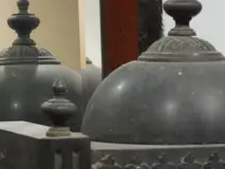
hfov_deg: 6.4
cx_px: 233
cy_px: 318
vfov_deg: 4.8
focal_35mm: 308
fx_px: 2003
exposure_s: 1/80
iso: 800
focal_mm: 32
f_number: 5.4
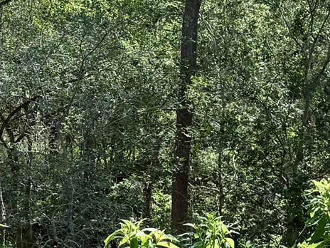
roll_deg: +1.0
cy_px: 290
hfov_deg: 18.5
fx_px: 1011
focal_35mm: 106
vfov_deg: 13.6
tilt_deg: -12.5
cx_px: 165
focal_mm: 6.76
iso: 80
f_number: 1.78
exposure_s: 1/878
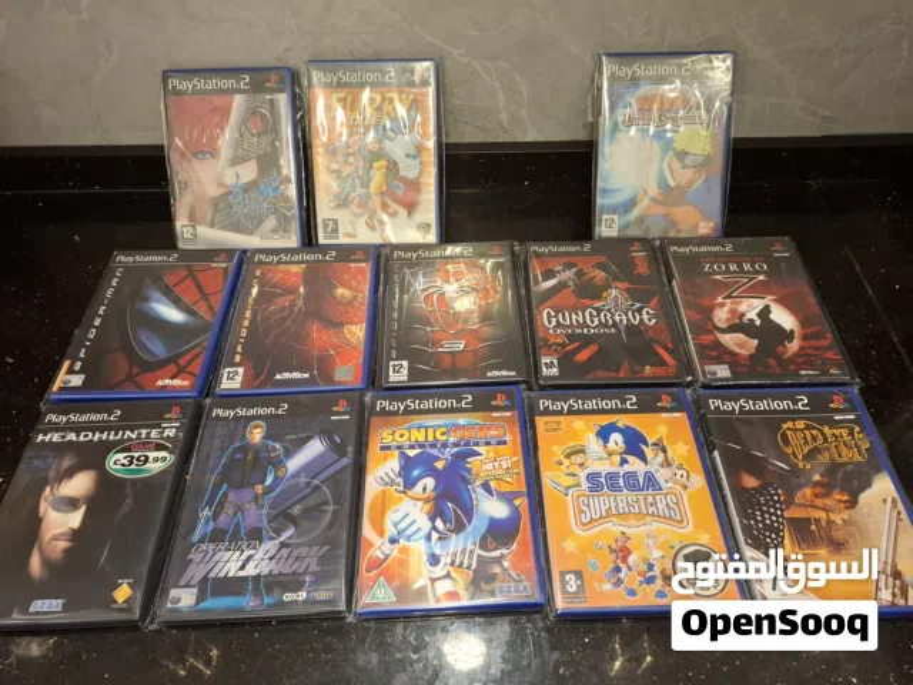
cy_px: 342
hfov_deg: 73.9
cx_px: 456
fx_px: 607
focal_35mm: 23
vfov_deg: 58.9
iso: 400
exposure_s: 1/33
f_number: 1.8
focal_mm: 5.54
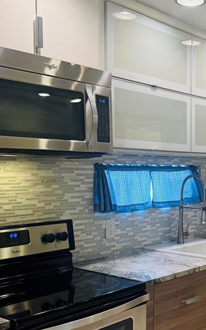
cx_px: 190
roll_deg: -1.0
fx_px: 467
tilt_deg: -5.2
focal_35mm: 52
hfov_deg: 24.1
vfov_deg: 38.5
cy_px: 212
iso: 100
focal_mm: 6.76
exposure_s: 1/120
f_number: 1.78
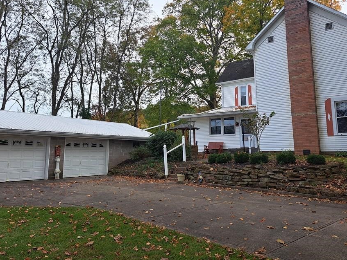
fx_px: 291
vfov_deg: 48.1
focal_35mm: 29
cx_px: 177
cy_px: 112
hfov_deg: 61.6
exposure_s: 1/665
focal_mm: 5.23
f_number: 1.8
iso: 50
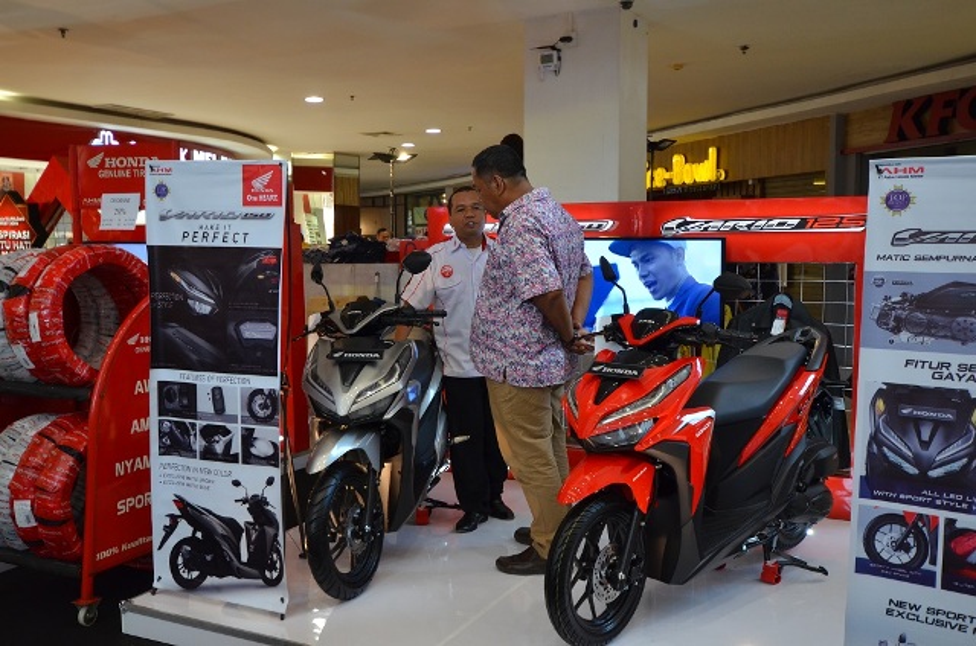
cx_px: 488
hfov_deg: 53.2
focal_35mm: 36
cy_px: 323
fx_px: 974
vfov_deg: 36.7
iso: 800
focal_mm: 24
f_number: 4.5
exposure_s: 1/50
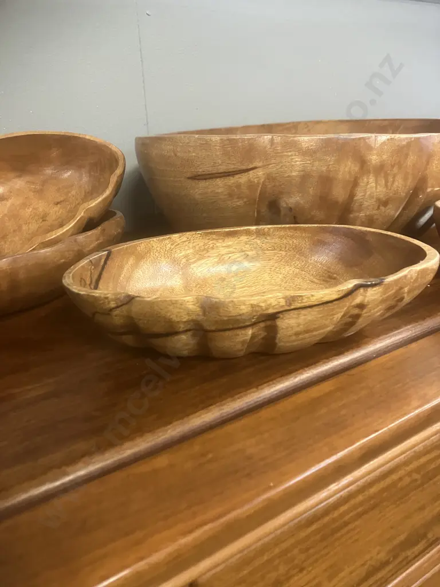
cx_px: 220
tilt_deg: -23.4
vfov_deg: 63.4
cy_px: 294
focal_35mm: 28
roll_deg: +2.5
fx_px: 475
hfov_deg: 49.7
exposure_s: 1/33
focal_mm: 3.99
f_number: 1.8
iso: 250
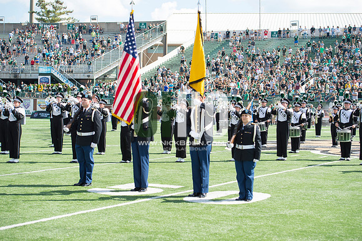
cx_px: 181
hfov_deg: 28.9
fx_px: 703
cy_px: 120
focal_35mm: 70
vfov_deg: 19.4
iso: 200
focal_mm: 70
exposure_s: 1/1000
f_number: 4.5
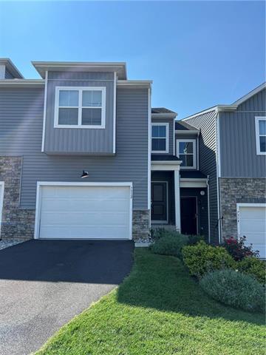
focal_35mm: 26
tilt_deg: +6.9
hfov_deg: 53.1
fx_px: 266
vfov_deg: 67.3
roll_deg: +0.0
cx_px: 133
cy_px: 178
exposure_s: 1/3704
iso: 50
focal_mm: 5.7
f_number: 1.5
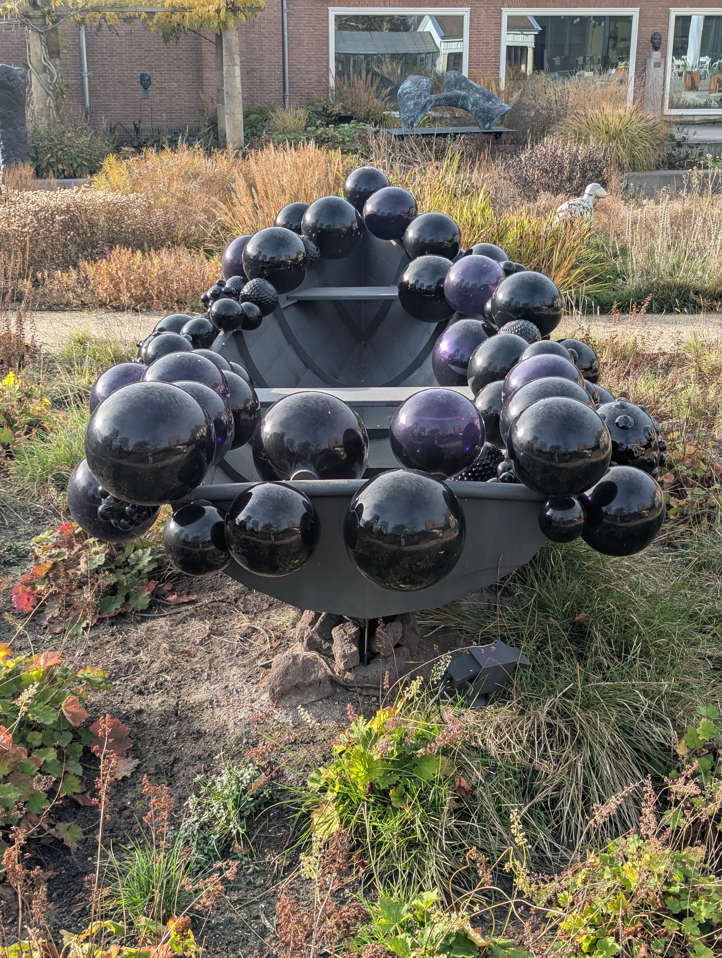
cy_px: 479
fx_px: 1332
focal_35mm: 48
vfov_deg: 39.6
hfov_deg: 30.3
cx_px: 361
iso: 42
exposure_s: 1/487
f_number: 1.85
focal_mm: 6.81
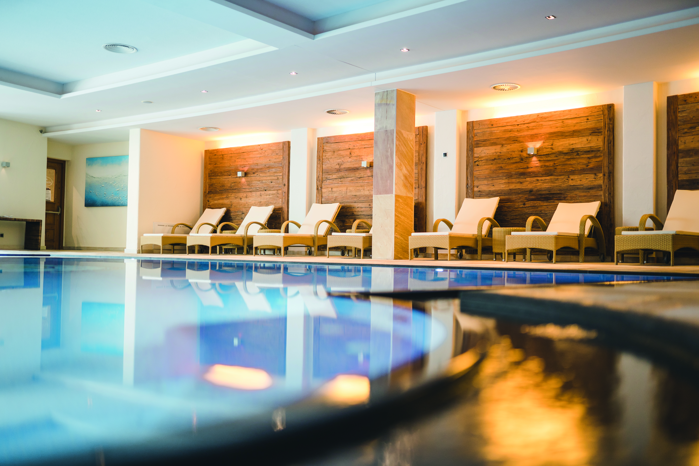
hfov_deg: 54.4
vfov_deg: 37.9
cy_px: 233
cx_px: 350
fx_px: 680
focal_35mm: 35
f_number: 1.4
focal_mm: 35
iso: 320
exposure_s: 1/160
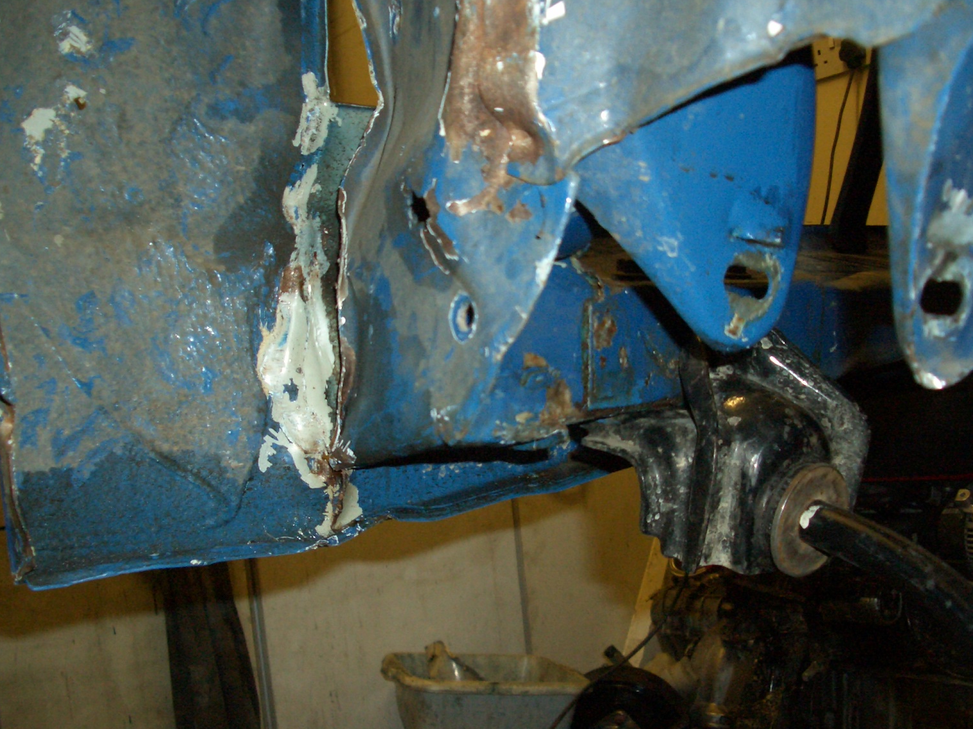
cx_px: 506
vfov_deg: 38.6
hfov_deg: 50.1
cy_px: 347
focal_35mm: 37
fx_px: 1040
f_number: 2.6
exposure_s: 1/60
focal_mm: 5.8
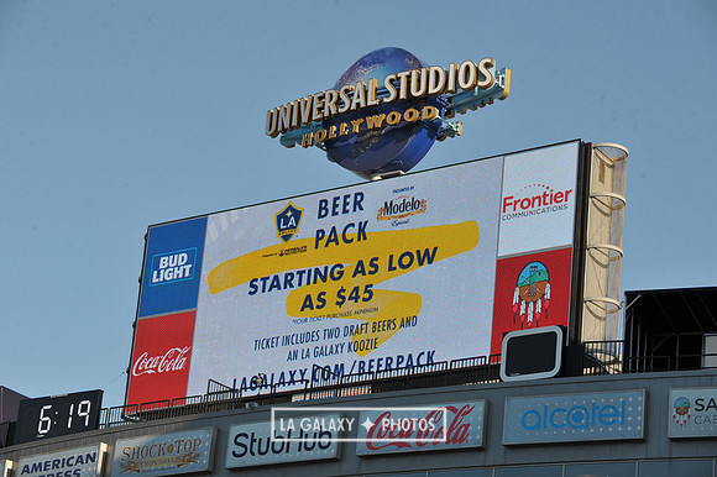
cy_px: 238
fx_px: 2190
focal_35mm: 110
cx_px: 358
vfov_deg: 12.4
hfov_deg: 18.6
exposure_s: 1/400
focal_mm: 110
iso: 200
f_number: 10
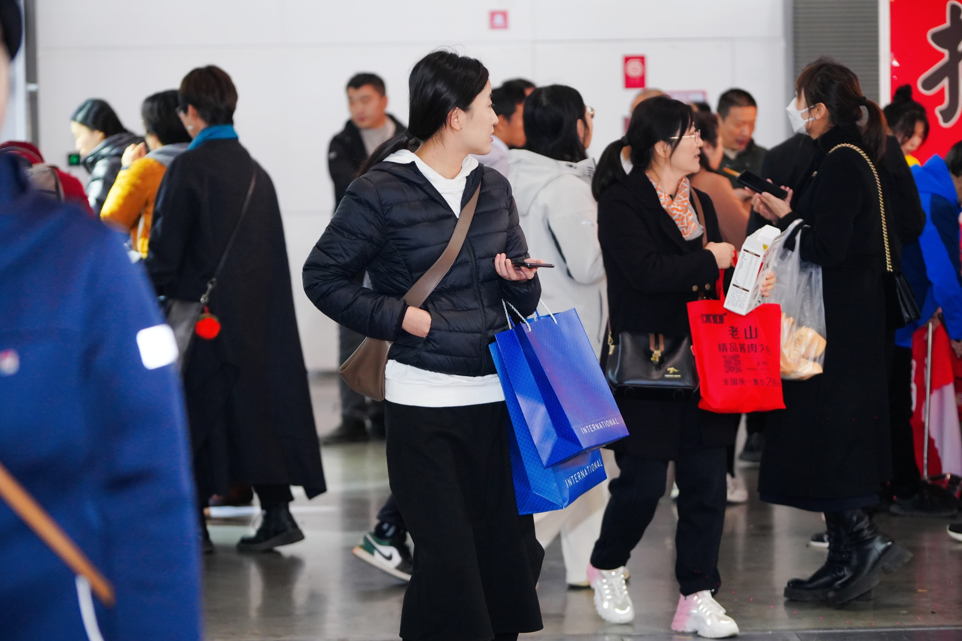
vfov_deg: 11.4
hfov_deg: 17.1
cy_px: 320
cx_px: 481
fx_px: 3207
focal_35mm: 120
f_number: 4
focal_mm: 120
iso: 2000
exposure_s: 1/160
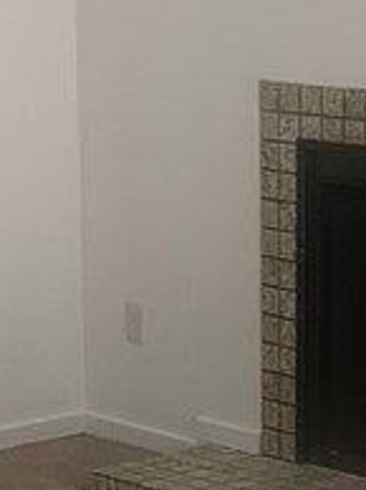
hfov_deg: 9.1
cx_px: 366
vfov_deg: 12.2
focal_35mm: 161
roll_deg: -1.1
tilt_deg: -10.6
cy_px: 384
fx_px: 2275
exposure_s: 1/176
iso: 25
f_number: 1.8
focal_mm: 4.25
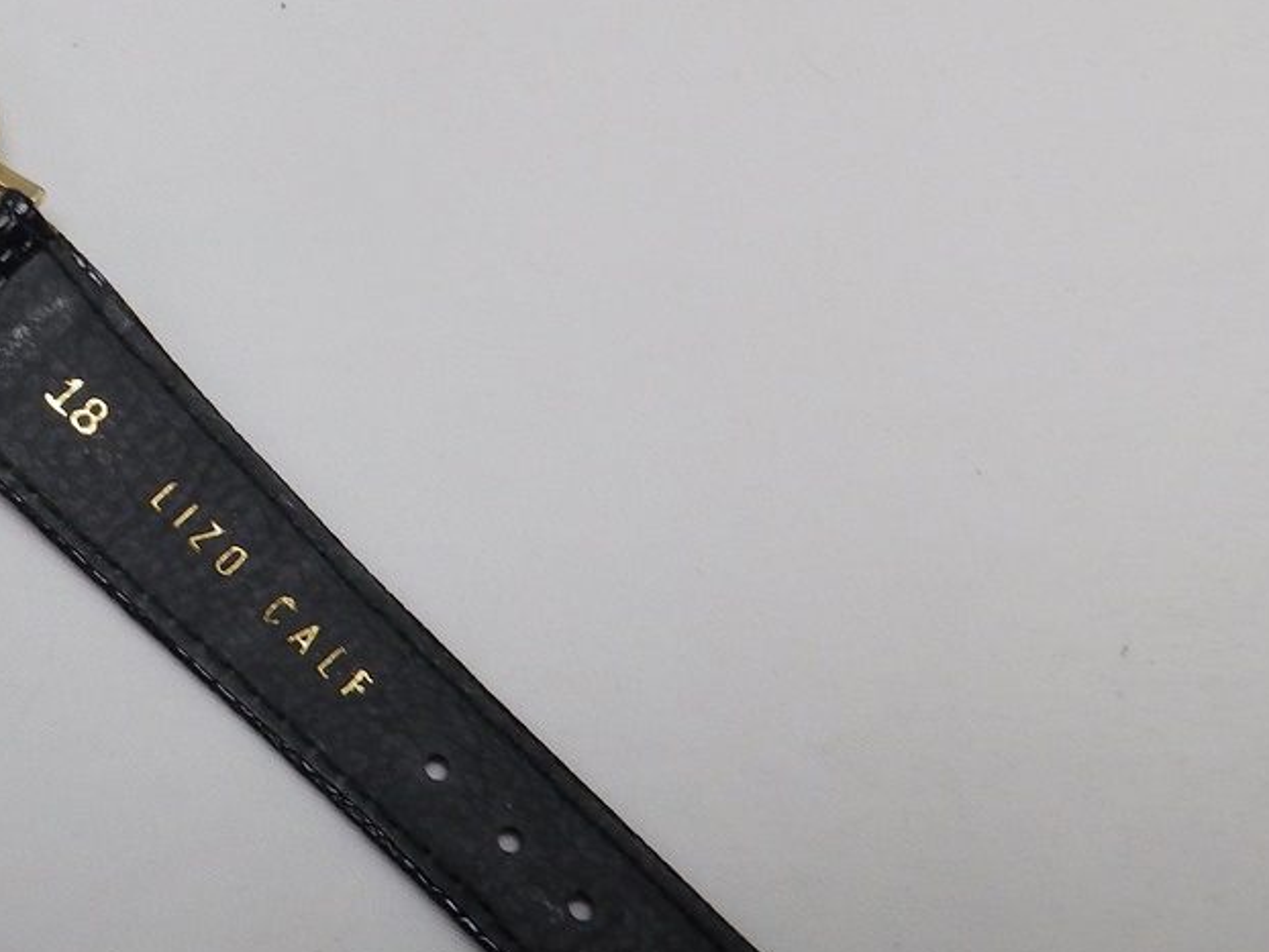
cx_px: 16
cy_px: 404
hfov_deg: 25.7
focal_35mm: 72
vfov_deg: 20.4
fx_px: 2640
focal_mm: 5.7
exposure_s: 1/30
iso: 125
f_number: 3.7
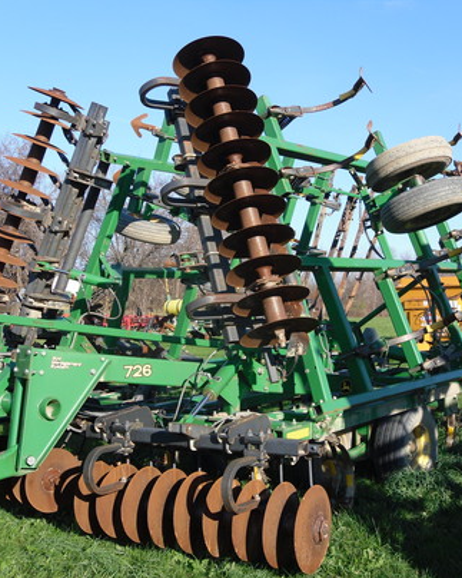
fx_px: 787
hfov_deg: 32.7
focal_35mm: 46
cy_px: 290
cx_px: 255
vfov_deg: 40.3
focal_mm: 6.3
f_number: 3.5
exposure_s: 1/394
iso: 80
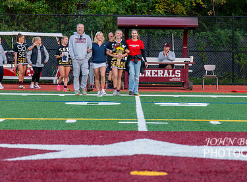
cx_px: 117
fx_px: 1334
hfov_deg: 10.6
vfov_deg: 7.8
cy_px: 55
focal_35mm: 188
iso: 1100
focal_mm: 70
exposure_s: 1/1000
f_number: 3.5
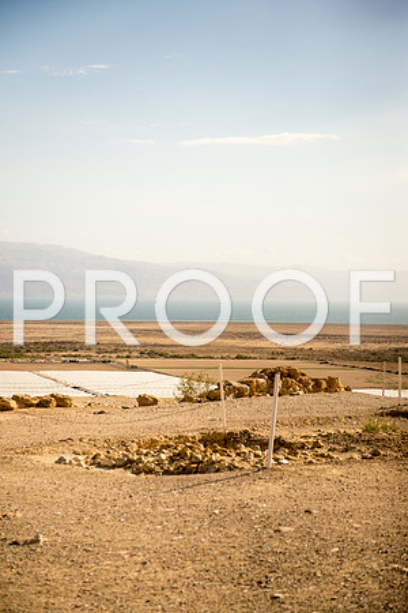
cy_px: 306
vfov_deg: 28.8
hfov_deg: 19.5
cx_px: 204
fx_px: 1190
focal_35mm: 70
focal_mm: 70
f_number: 2.8
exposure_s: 1/4000
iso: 200
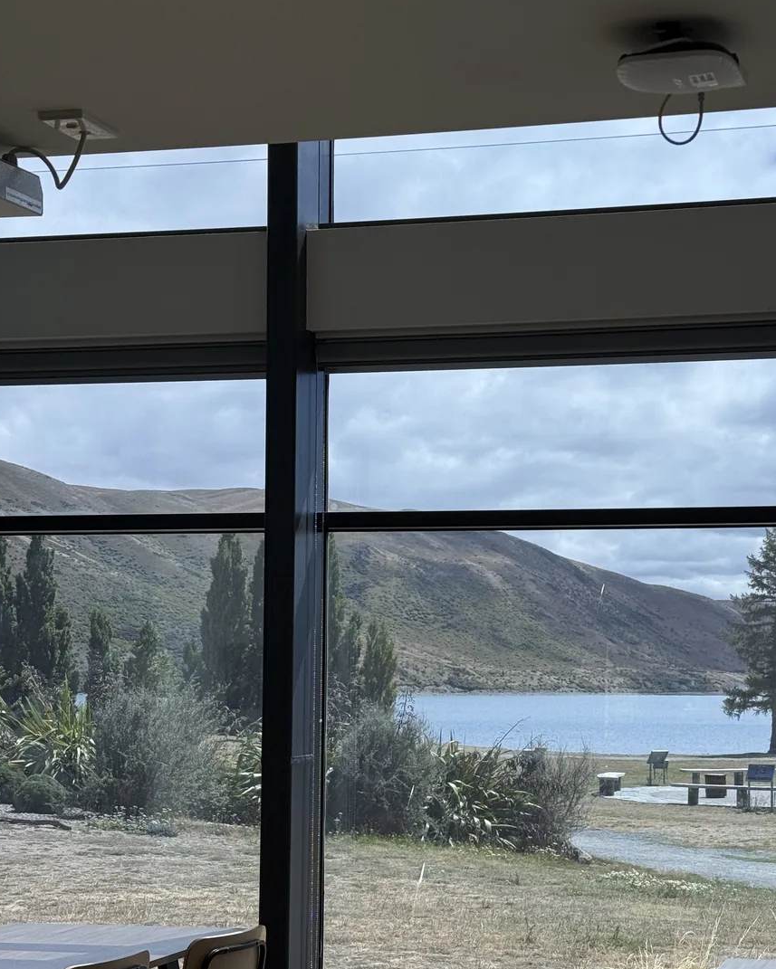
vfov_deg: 27.1
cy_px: 599
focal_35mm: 70
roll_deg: -0.6
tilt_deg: +1.9
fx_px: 2009
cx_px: 531
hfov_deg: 21.8
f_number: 1.78
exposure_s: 1/706
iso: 80
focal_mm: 6.76
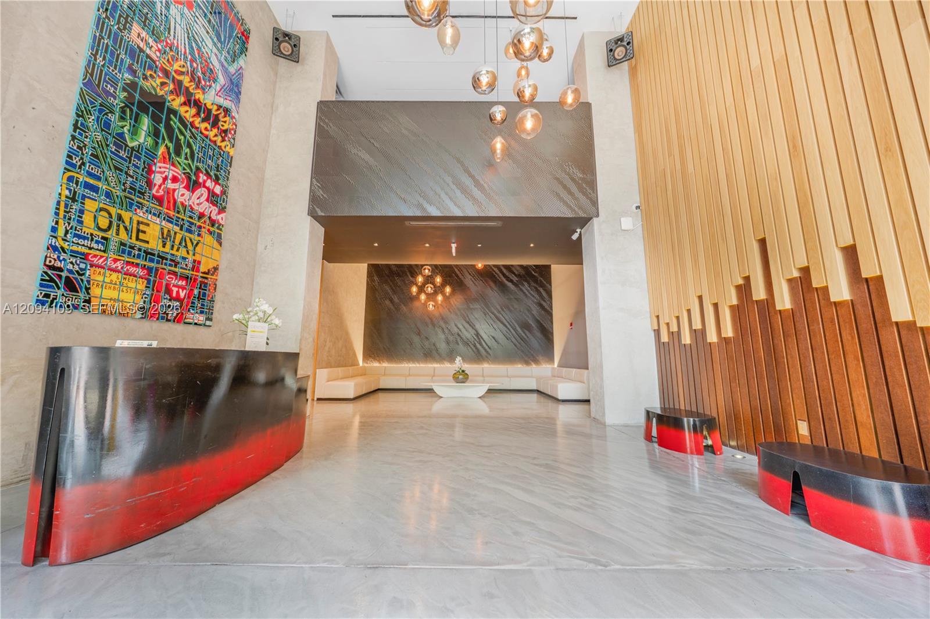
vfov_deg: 90.0
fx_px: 310
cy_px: 310
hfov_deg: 112.6
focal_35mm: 12
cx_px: 465
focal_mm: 12
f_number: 8
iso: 320
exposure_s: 1
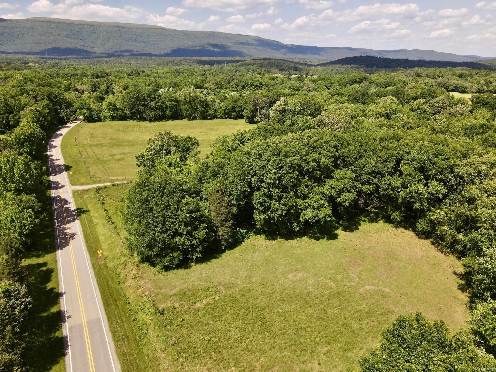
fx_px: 344
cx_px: 248
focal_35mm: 24
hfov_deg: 71.6
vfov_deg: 56.8
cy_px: 186
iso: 180
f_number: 2.8
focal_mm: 4.5
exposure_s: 1/15
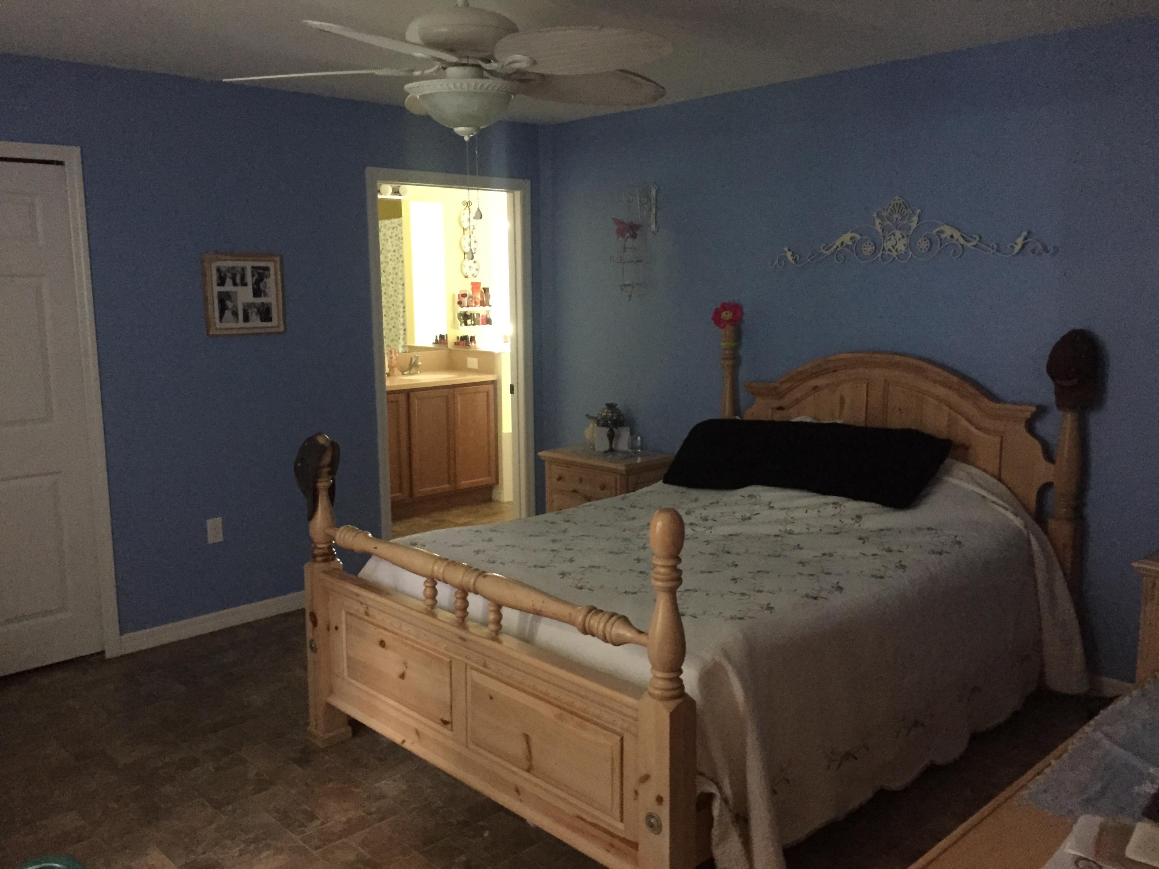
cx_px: 580
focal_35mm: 29
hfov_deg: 61.7
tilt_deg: -8.1
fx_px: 971
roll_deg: +0.4
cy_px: 434
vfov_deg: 48.2
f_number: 2.2
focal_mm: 4.15
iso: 400
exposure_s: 1/15
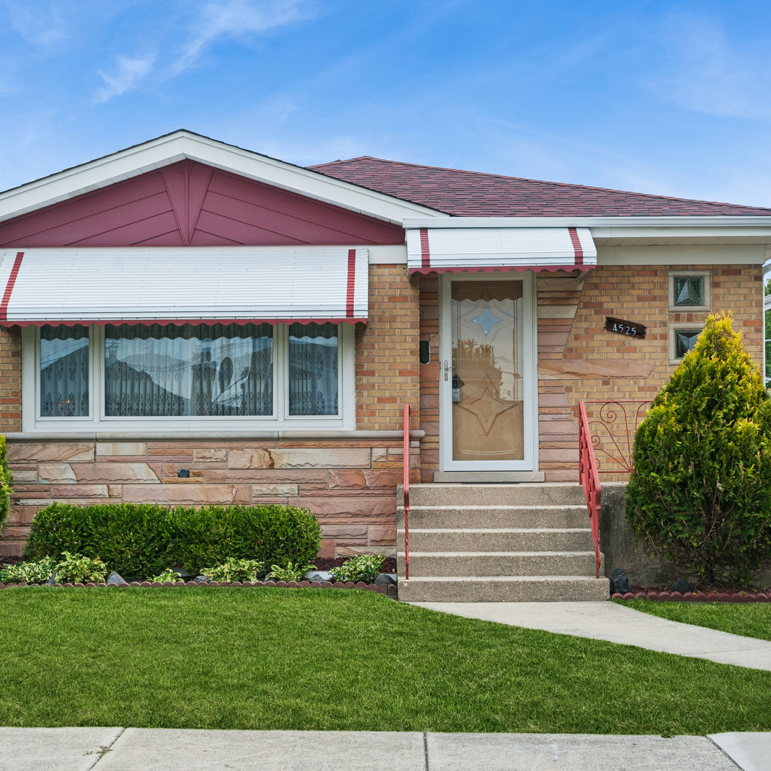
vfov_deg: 25.7
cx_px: 329
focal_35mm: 67
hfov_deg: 25.7
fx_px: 1688
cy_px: 388
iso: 400
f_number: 8
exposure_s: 1/800
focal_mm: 52
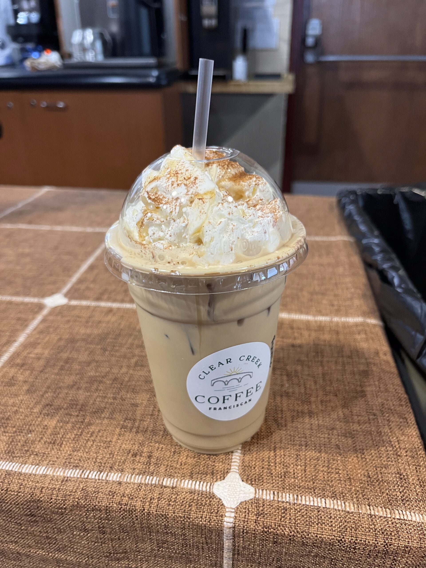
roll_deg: -0.3
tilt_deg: -29.6
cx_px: 213
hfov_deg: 53.1
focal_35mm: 26
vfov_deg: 67.3
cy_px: 284
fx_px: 427
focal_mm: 5.1
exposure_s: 1/60
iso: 250
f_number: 1.6
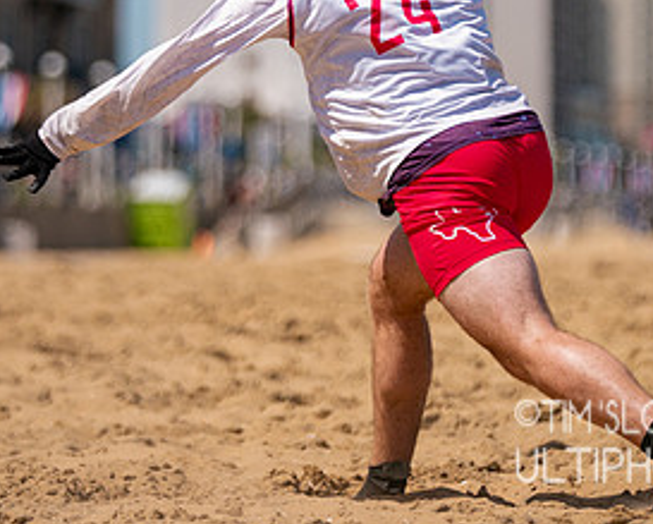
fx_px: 6888
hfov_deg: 5.4
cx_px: 364
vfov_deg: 4.4
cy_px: 110
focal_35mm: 356
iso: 400
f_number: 2.8
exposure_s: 1/10000
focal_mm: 167
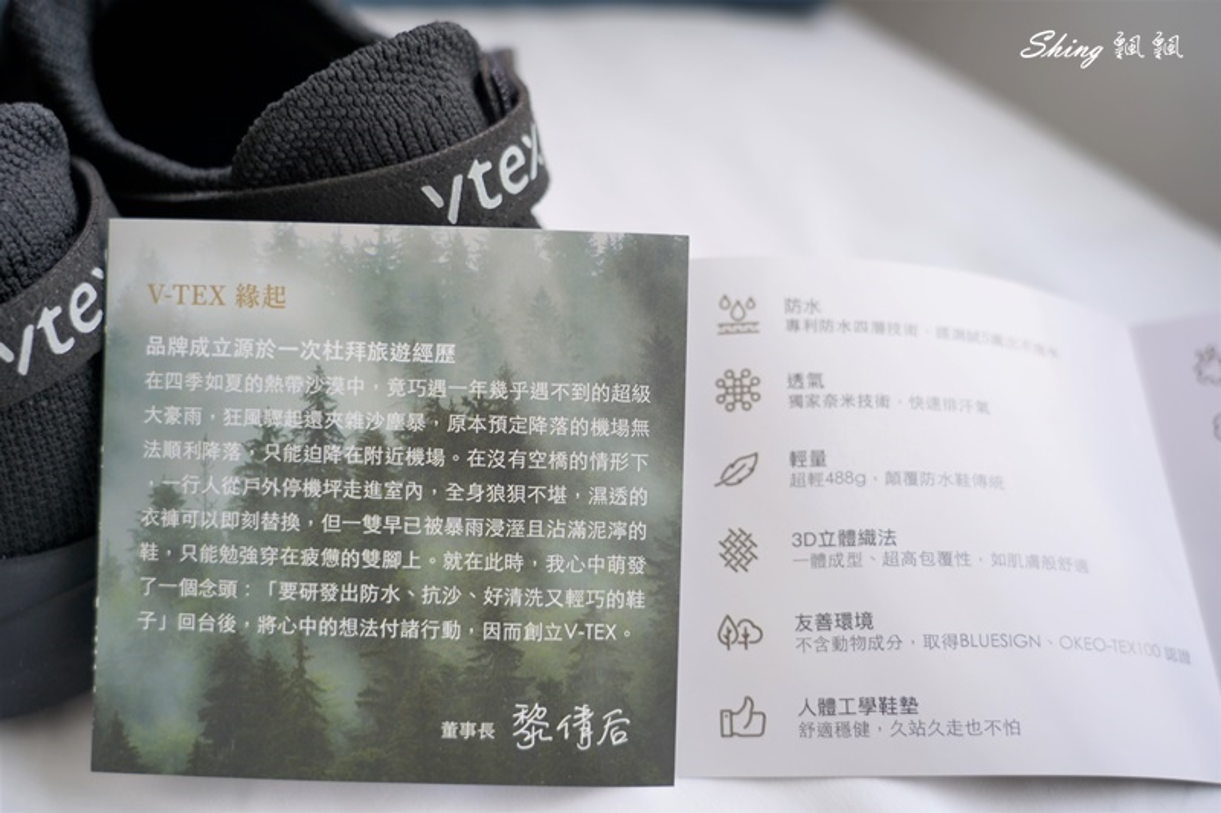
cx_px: 610
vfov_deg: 27.5
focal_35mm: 49
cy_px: 406
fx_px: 1661
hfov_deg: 40.4
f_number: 4
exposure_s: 1/50
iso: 125
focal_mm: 49
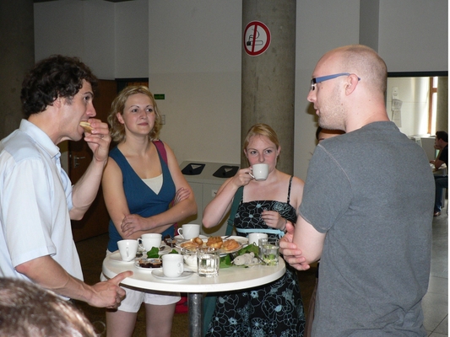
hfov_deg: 39.6
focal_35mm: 48
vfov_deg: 30.3
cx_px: 225
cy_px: 168
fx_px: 624
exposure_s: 1/60
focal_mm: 8
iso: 200
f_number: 2.8
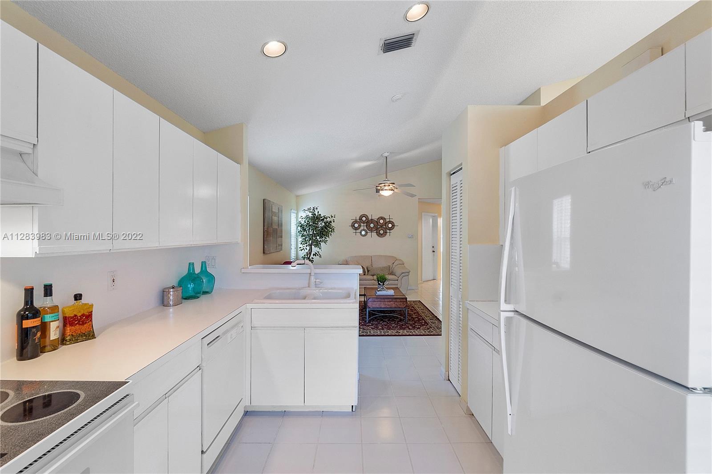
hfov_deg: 100.4
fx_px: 297
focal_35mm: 15
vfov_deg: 77.3
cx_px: 356
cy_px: 237
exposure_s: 1/5
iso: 250
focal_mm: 10
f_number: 9
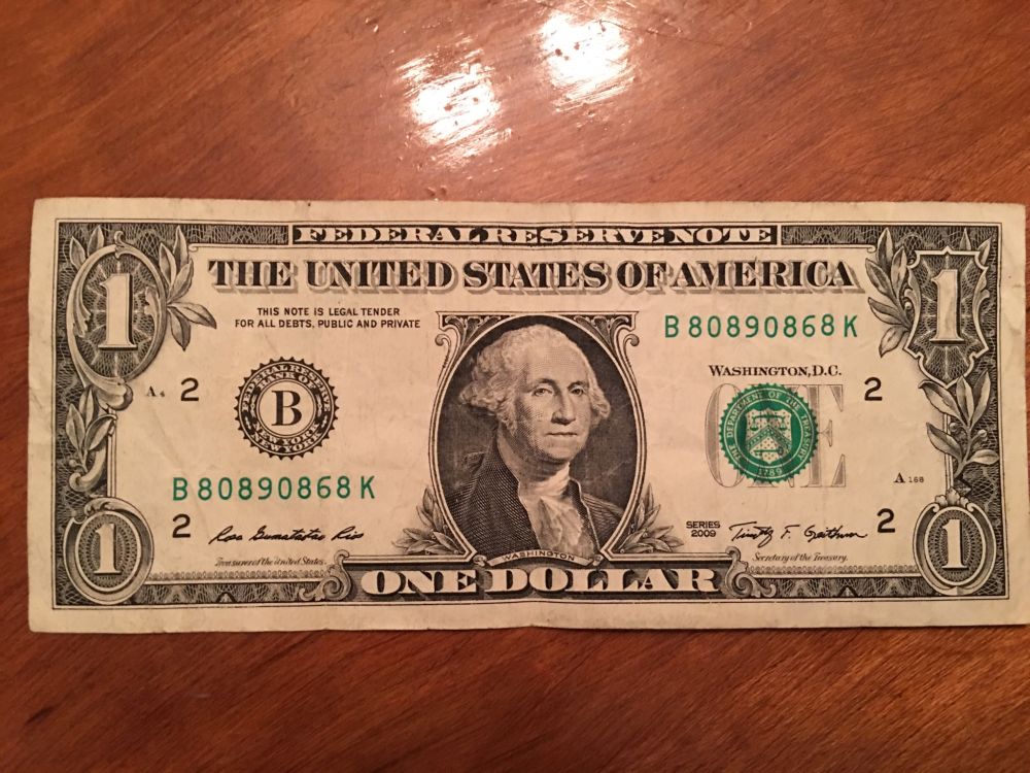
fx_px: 863
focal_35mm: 29
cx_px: 515
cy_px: 386
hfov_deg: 61.7
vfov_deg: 48.2
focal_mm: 4.15
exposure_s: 1/4
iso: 64
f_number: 2.2
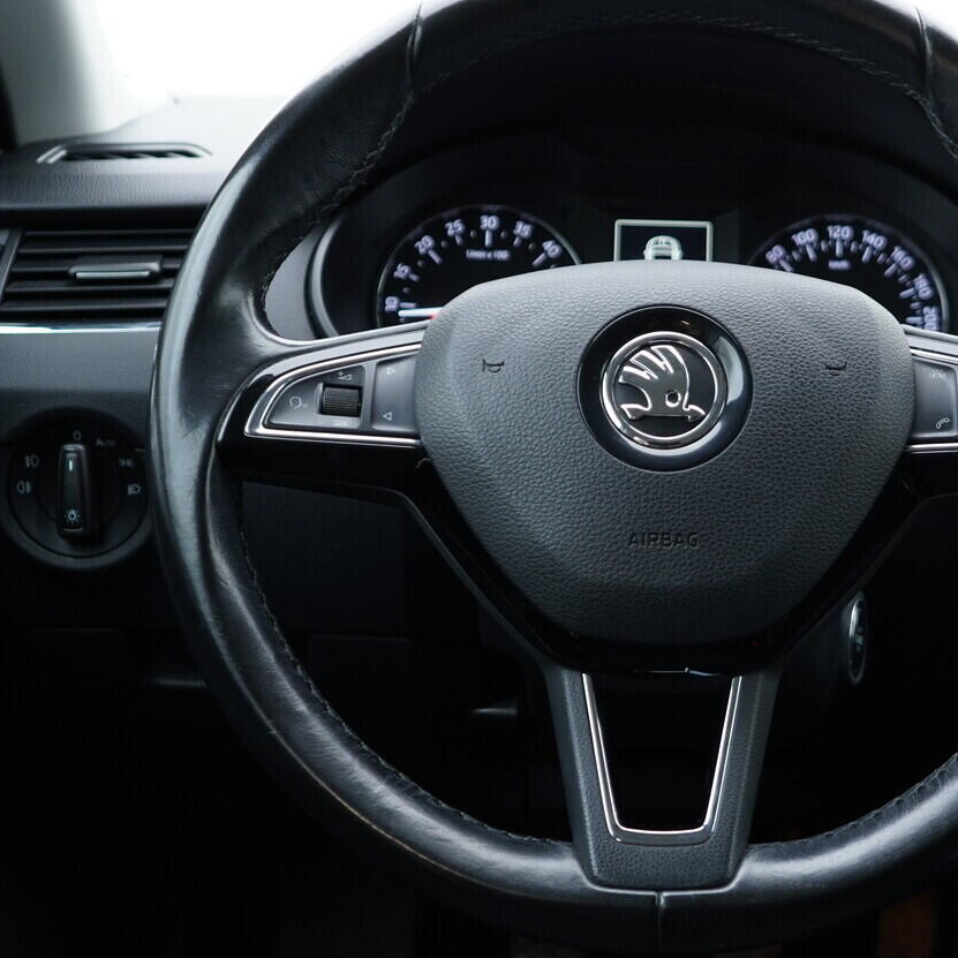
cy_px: 448
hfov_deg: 32.0
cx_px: 635
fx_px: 1659
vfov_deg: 32.2
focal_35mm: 53
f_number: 2.8
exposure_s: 1/40
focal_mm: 24
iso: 250
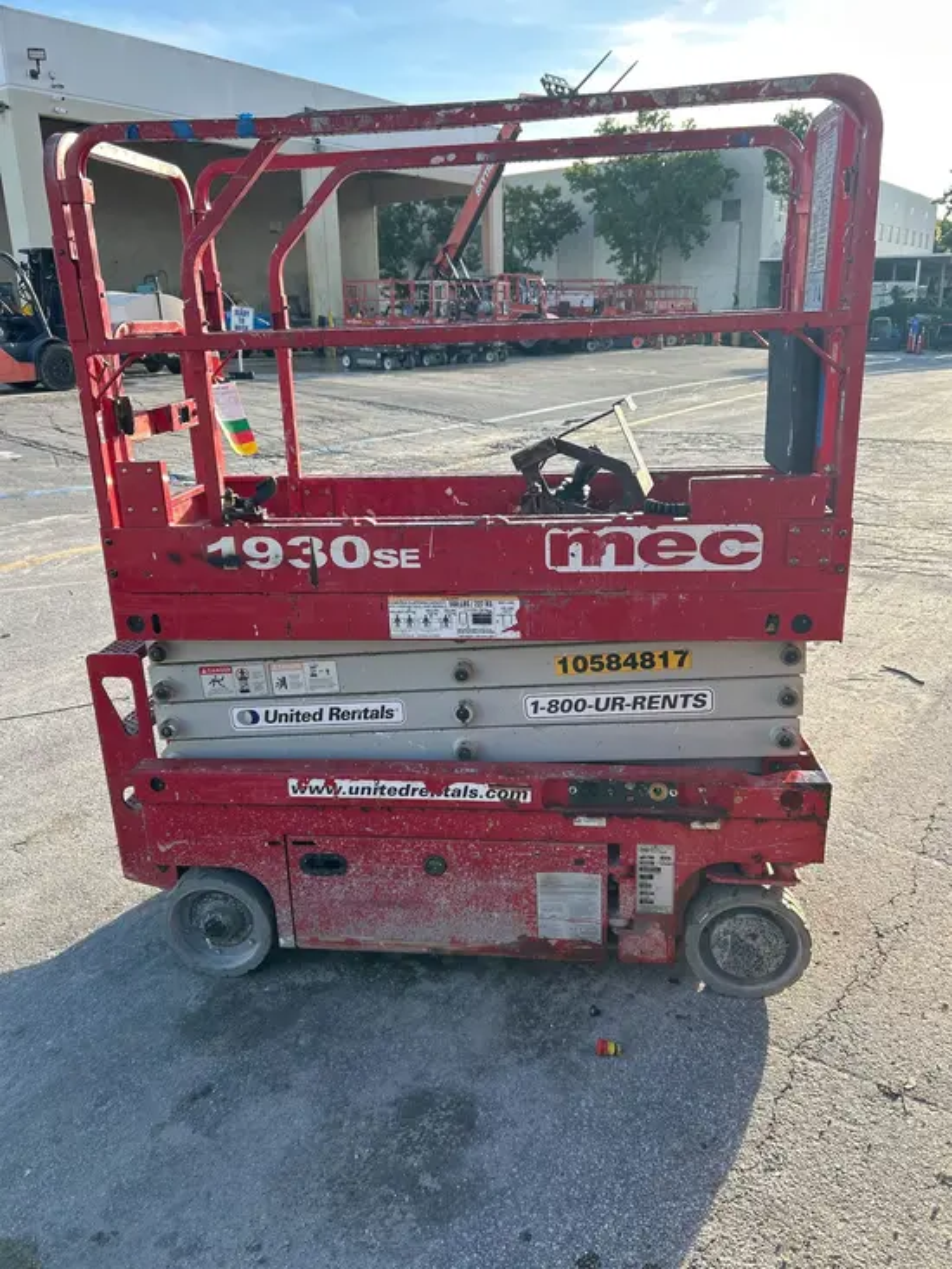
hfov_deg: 53.1
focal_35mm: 26
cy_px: 634
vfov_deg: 67.3
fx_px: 953
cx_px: 476
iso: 50
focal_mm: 5.7
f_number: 1.5
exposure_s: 1/709
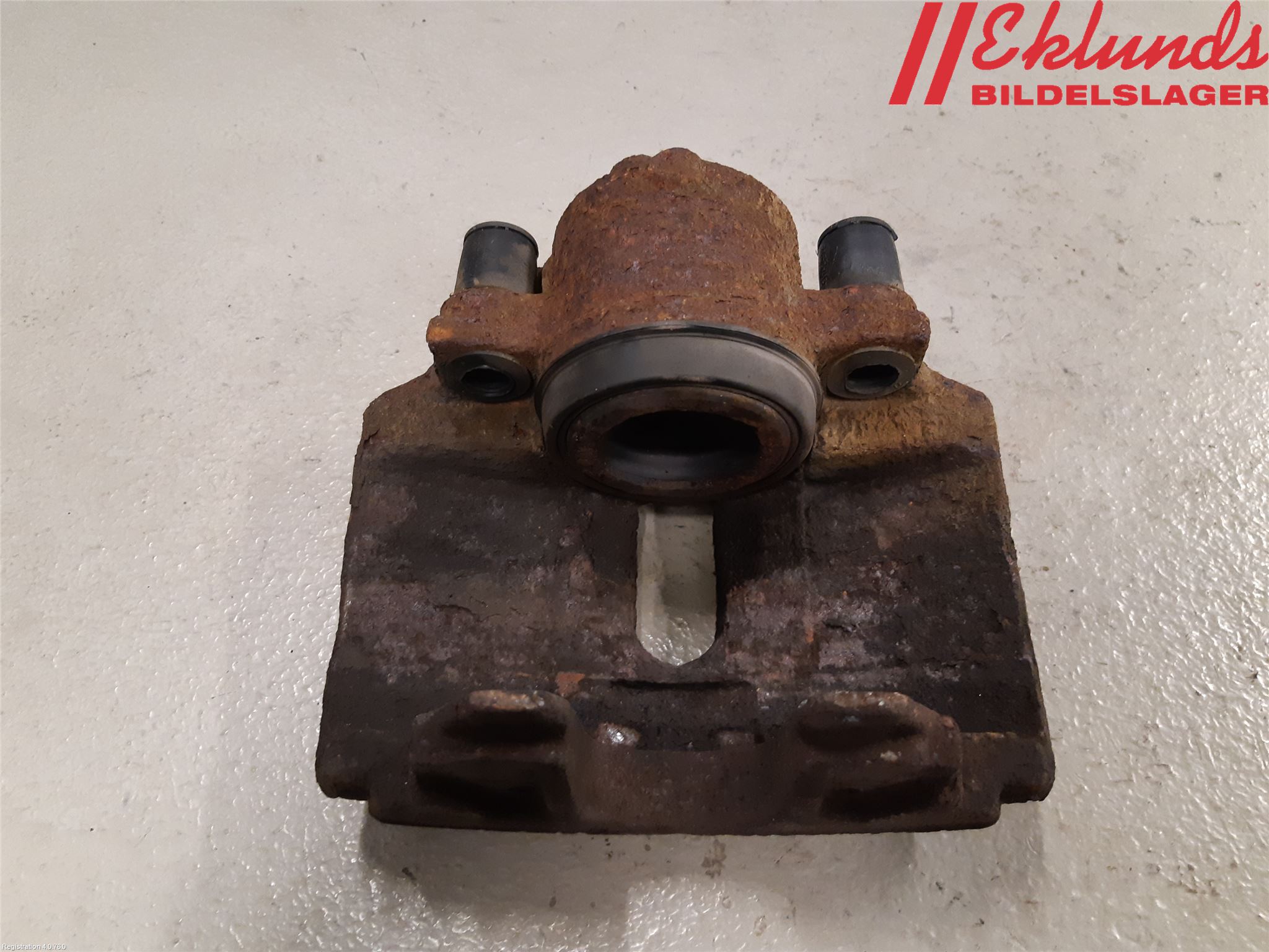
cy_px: 476
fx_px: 953
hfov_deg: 67.3
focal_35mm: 26
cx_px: 634
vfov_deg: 53.1
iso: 250
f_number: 1.7
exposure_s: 1/50
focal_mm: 3.93
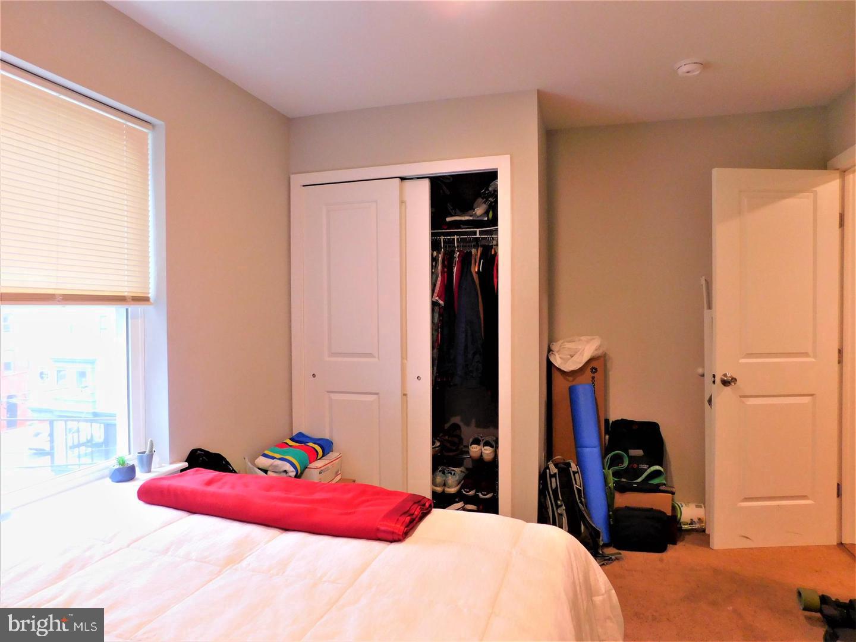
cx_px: 428
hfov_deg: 73.9
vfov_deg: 58.9
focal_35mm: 23
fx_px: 569
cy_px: 321
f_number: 3
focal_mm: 4
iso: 280
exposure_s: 1/30
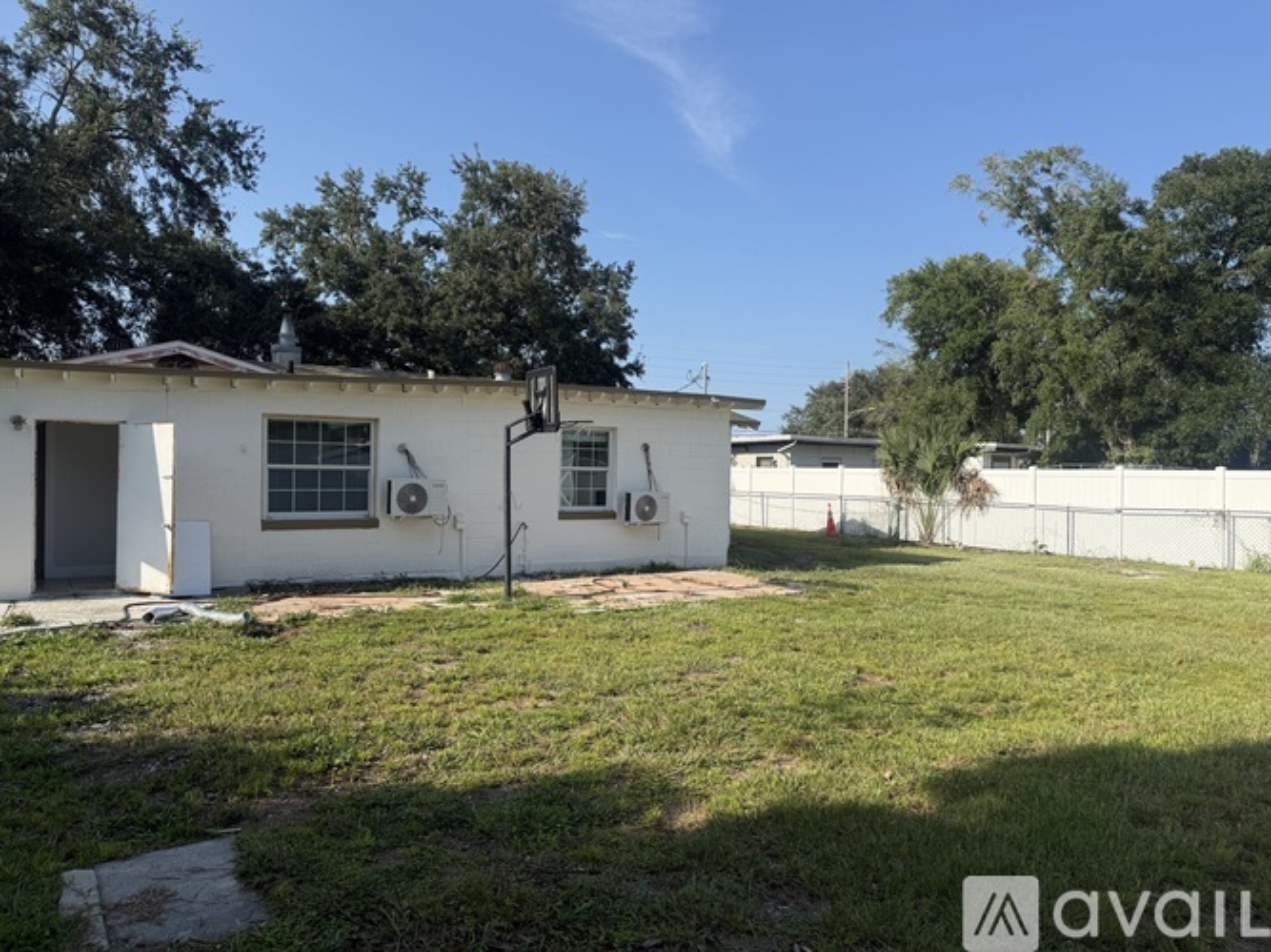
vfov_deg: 56.8
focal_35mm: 24
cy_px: 476
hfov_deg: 71.6
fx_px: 881
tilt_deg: -1.5
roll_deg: +0.2
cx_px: 636
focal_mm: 6.76
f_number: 1.78
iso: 100
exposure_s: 1/3953
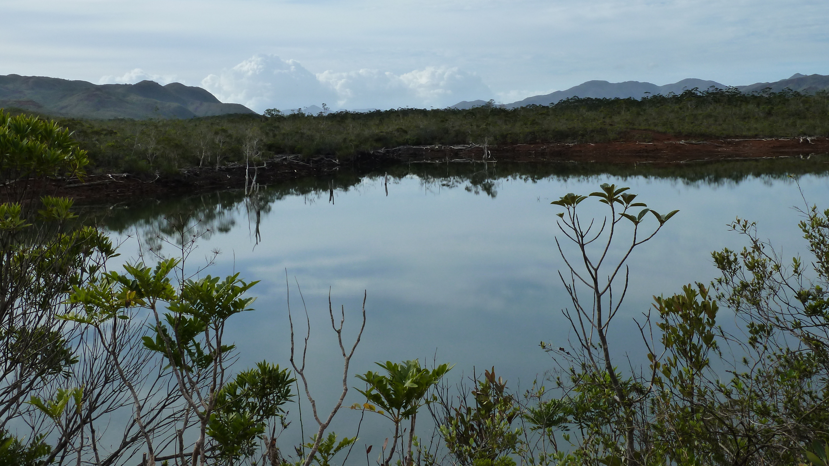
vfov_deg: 24.8
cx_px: 415
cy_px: 170
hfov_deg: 42.9
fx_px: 1055
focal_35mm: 48
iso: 125
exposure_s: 1/400
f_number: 5.6
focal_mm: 7.3
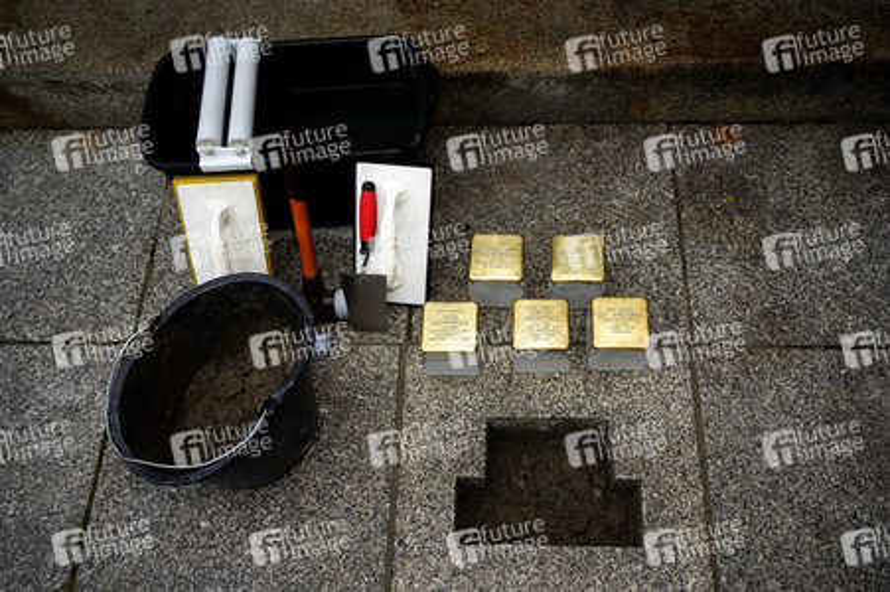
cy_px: 296
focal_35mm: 33
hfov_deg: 57.3
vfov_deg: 39.9
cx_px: 445
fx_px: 815
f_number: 5.6
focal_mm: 33
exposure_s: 1/250
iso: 640
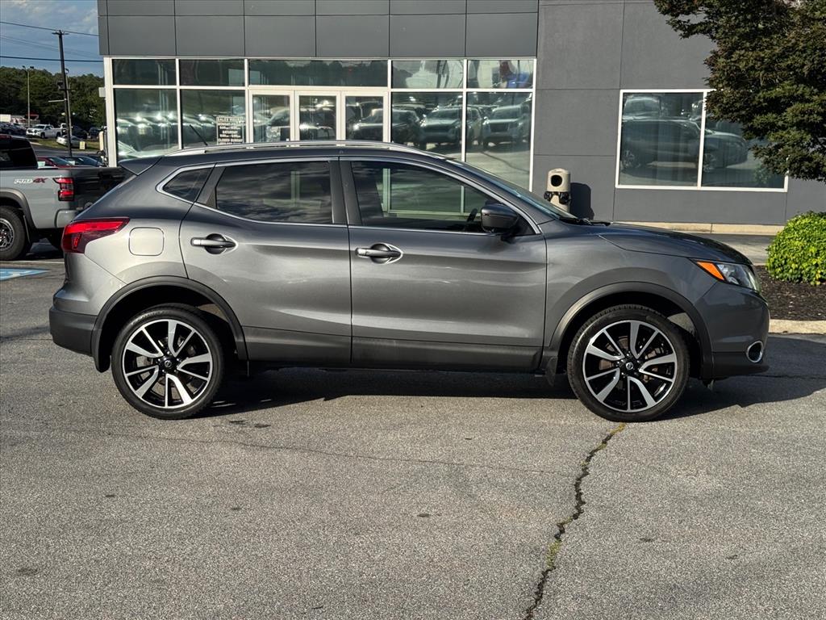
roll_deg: +0.5
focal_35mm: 48
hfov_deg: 39.7
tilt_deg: -5.6
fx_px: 1145
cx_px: 413
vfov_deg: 30.3
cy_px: 310
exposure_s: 1/3817
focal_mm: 6.76
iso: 64
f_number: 1.78
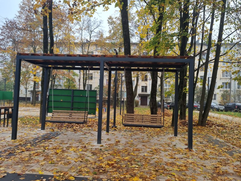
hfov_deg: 67.3
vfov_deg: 53.1
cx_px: 120
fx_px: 181
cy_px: 90
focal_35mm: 26
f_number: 1.8
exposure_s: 1/368
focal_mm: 5.4
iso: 50
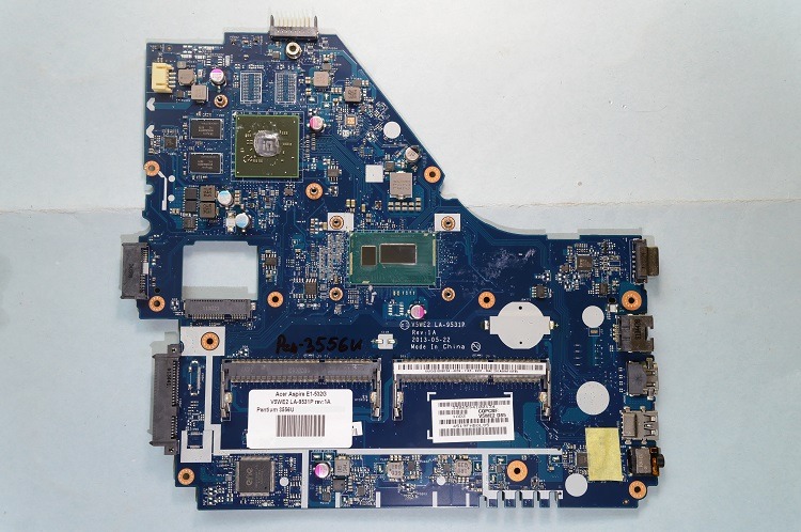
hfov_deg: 55.2
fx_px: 767
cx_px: 400
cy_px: 266
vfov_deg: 38.3
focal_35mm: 34
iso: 100
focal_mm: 23
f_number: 8
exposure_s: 1/6
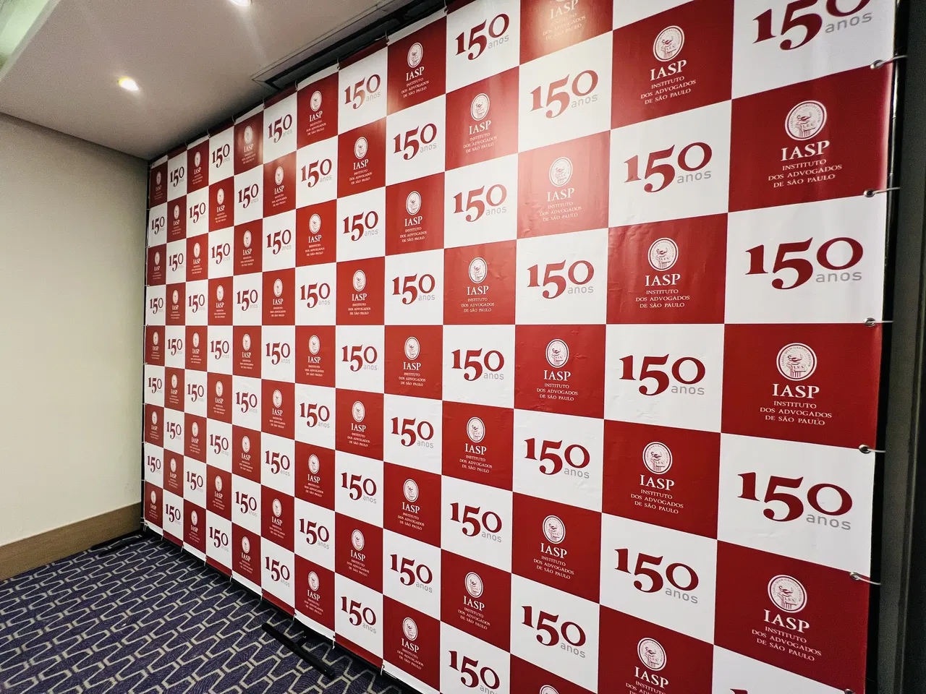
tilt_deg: -1.1
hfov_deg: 106.2
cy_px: 347
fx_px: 348
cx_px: 463
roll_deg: -0.7
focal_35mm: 13
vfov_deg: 89.9
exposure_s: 1/120
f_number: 1.8
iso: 250
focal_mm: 1.57
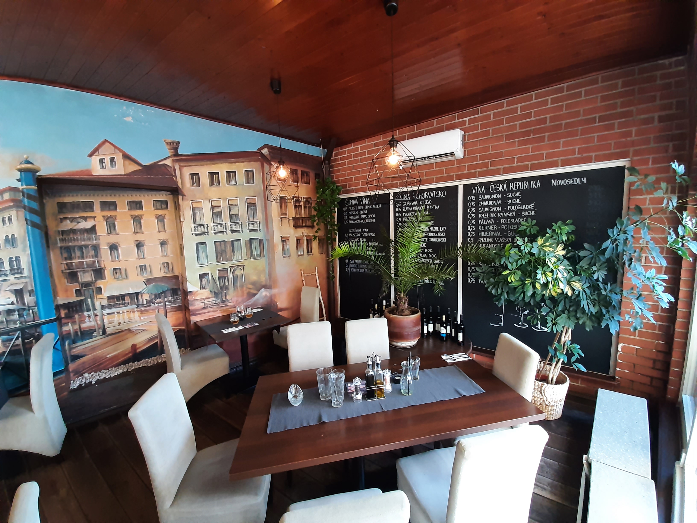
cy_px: 262
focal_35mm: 13
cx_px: 348
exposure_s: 1/25
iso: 250
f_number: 2.2
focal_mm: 1.42
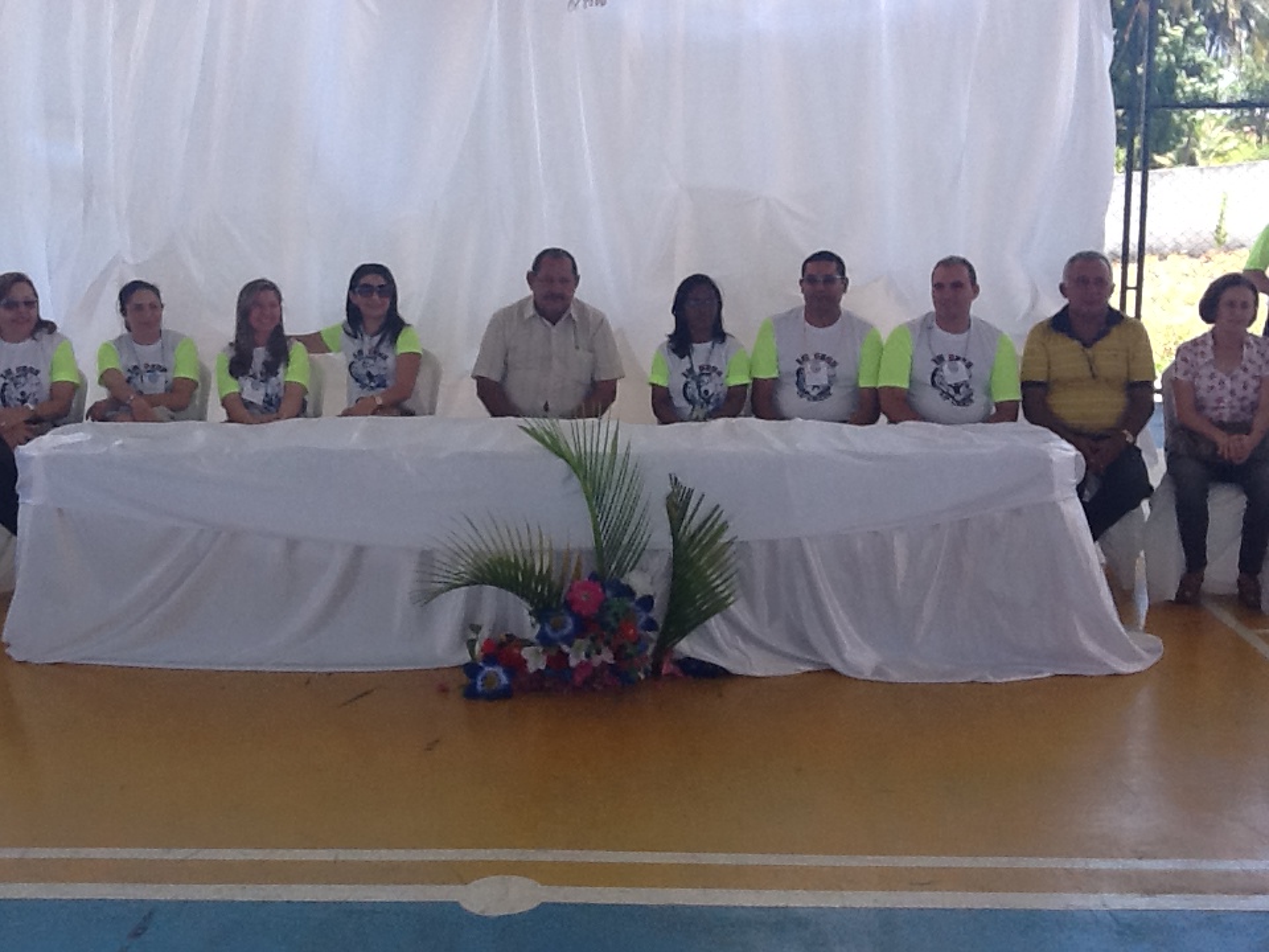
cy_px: 476
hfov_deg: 56.8
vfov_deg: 44.2
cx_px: 634
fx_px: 1173
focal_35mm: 32
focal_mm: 2.03
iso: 64
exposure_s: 1/330
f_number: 2.4
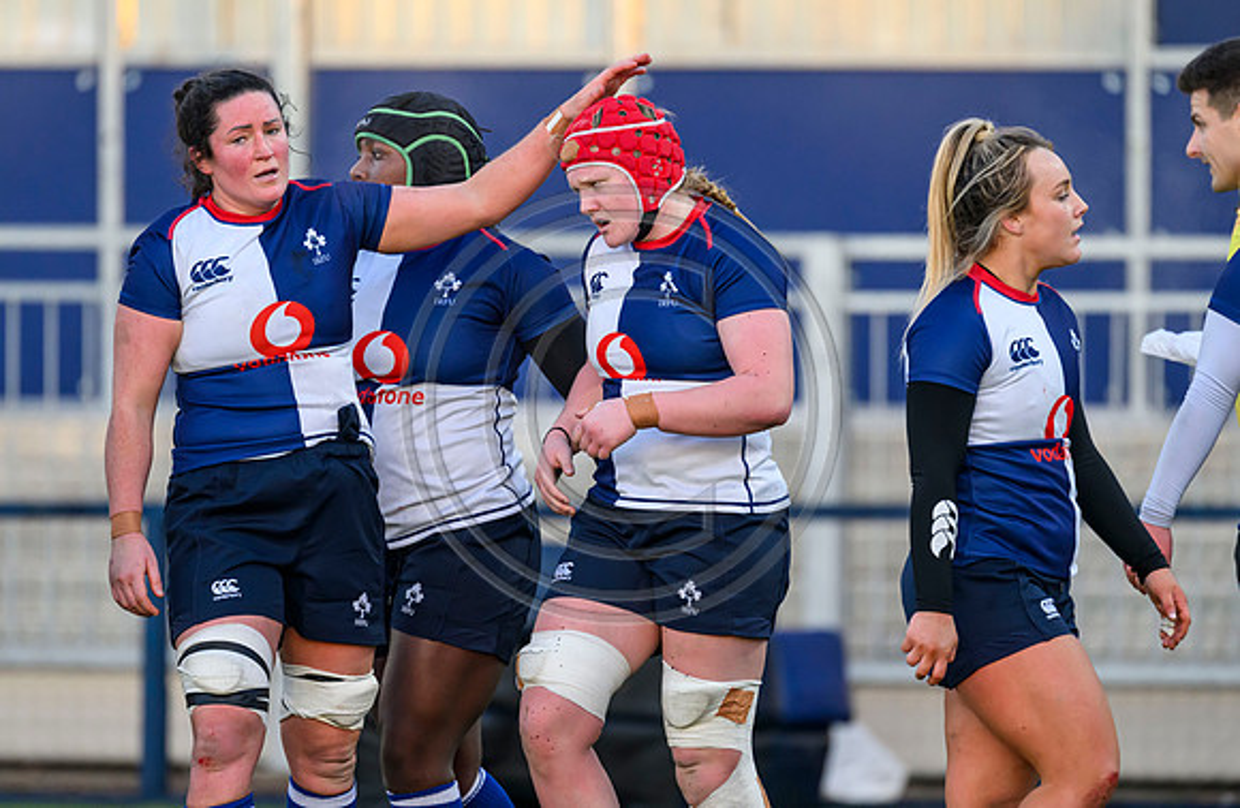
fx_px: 24949
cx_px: 604
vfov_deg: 1.9
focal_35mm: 729
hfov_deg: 2.8
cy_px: 405
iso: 2000
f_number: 4
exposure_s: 1/1000
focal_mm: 560
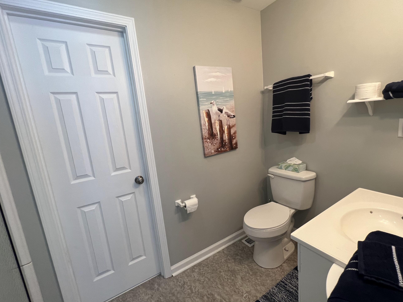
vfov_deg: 81.7
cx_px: 214
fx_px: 175
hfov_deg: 98.1
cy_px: 151
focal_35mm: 15
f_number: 1.8
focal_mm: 1.57
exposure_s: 1/60
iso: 125
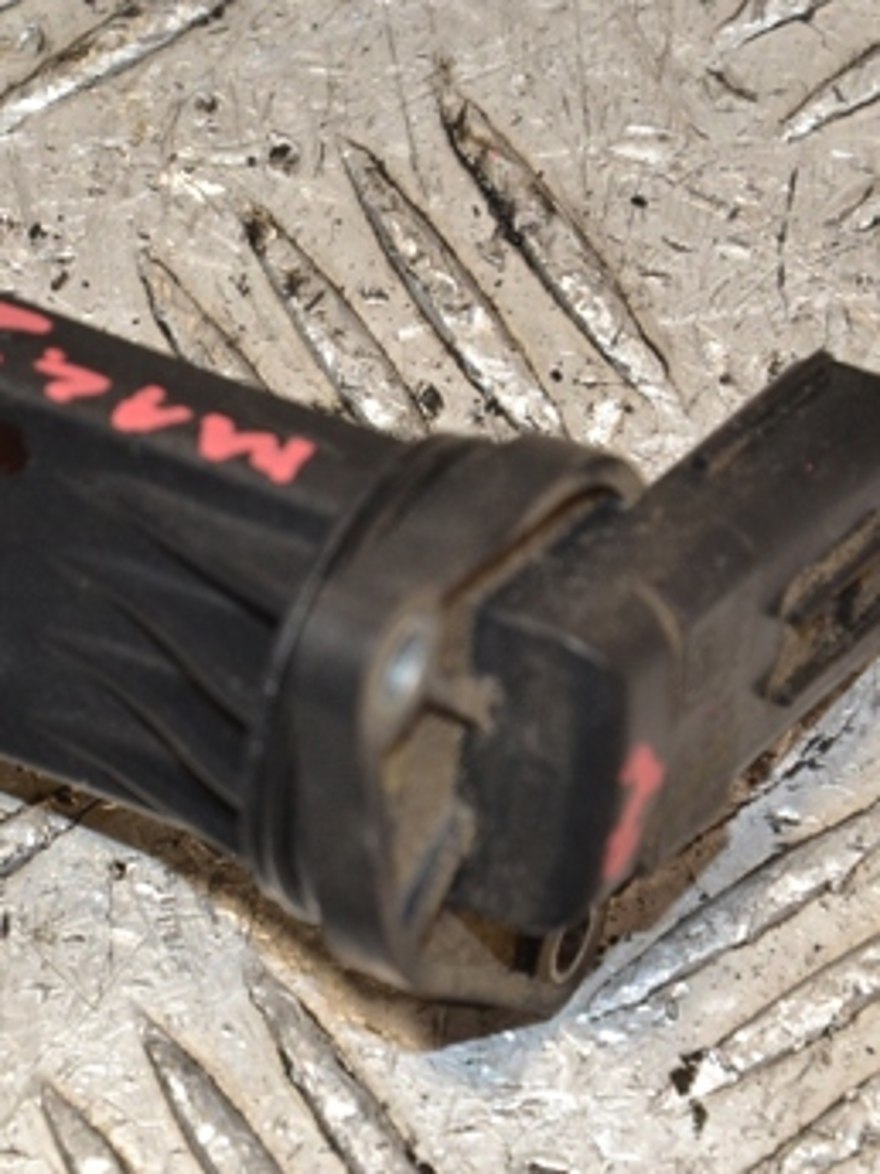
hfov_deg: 6.0
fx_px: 8372
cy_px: 560
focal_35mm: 247
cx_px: 205
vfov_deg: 8.0
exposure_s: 1/200
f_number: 8
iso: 800
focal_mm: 92
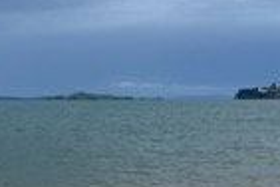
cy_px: 157
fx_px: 715
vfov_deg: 14.8
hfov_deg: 22.0
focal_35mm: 92
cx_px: 89
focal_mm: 5.1
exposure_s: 1/992
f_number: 1.6
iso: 50
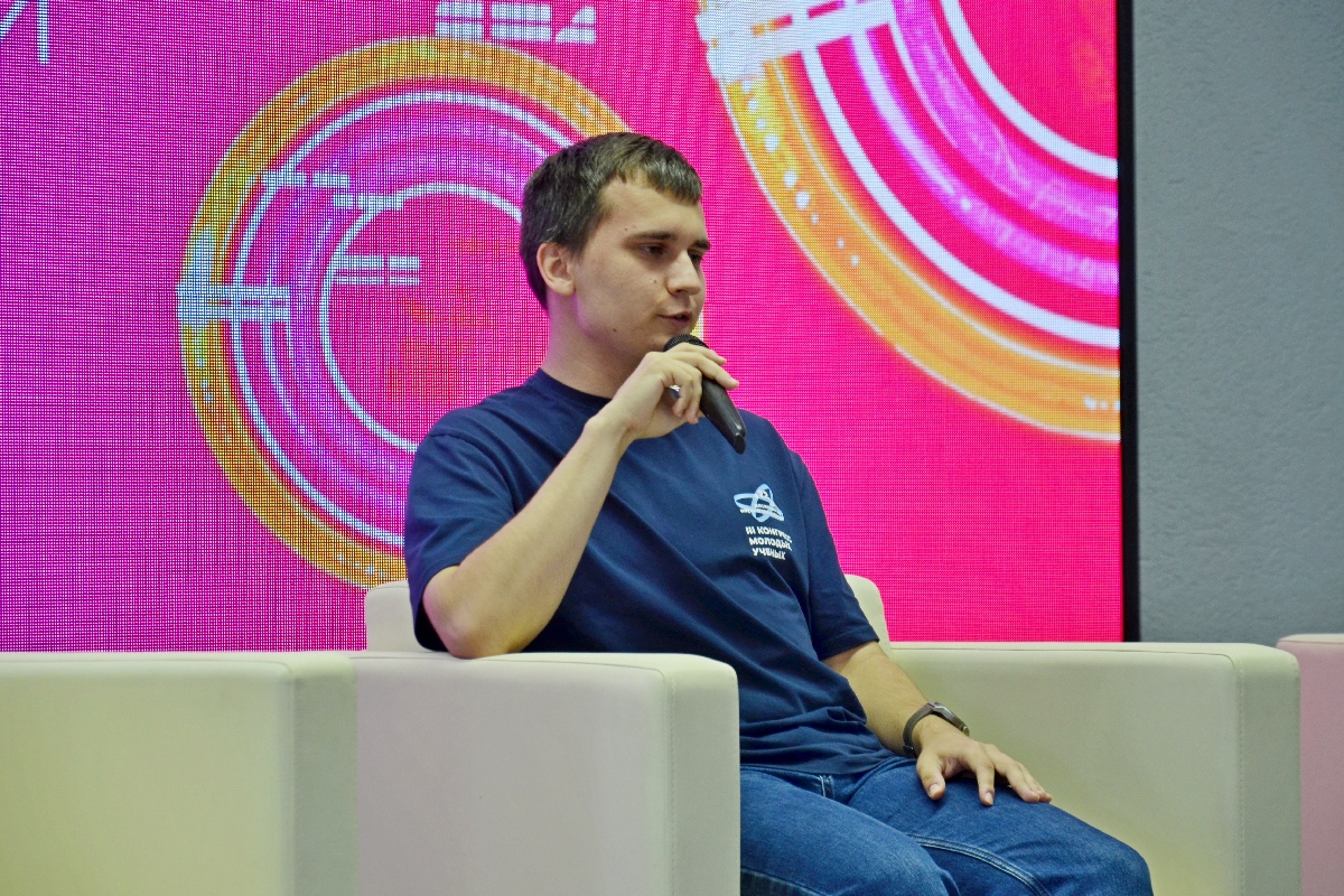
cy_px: 448
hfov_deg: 13.0
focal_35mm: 158
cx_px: 672
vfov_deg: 8.7
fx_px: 5880
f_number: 5.6
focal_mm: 105
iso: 320
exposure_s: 1/30
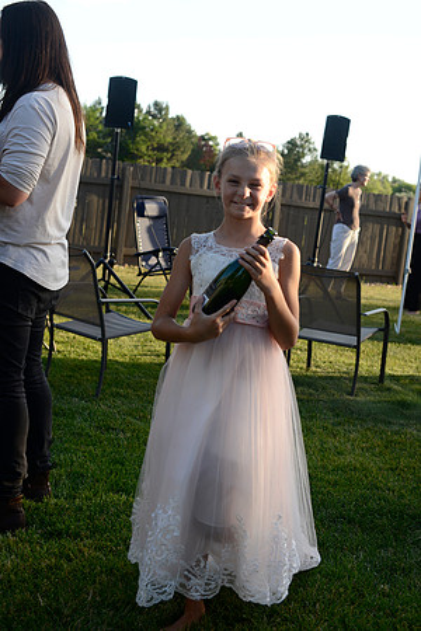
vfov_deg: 39.6
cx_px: 210
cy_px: 316
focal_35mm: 50
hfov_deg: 27.0
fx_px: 877
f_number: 5
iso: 400
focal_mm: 50
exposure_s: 1/400
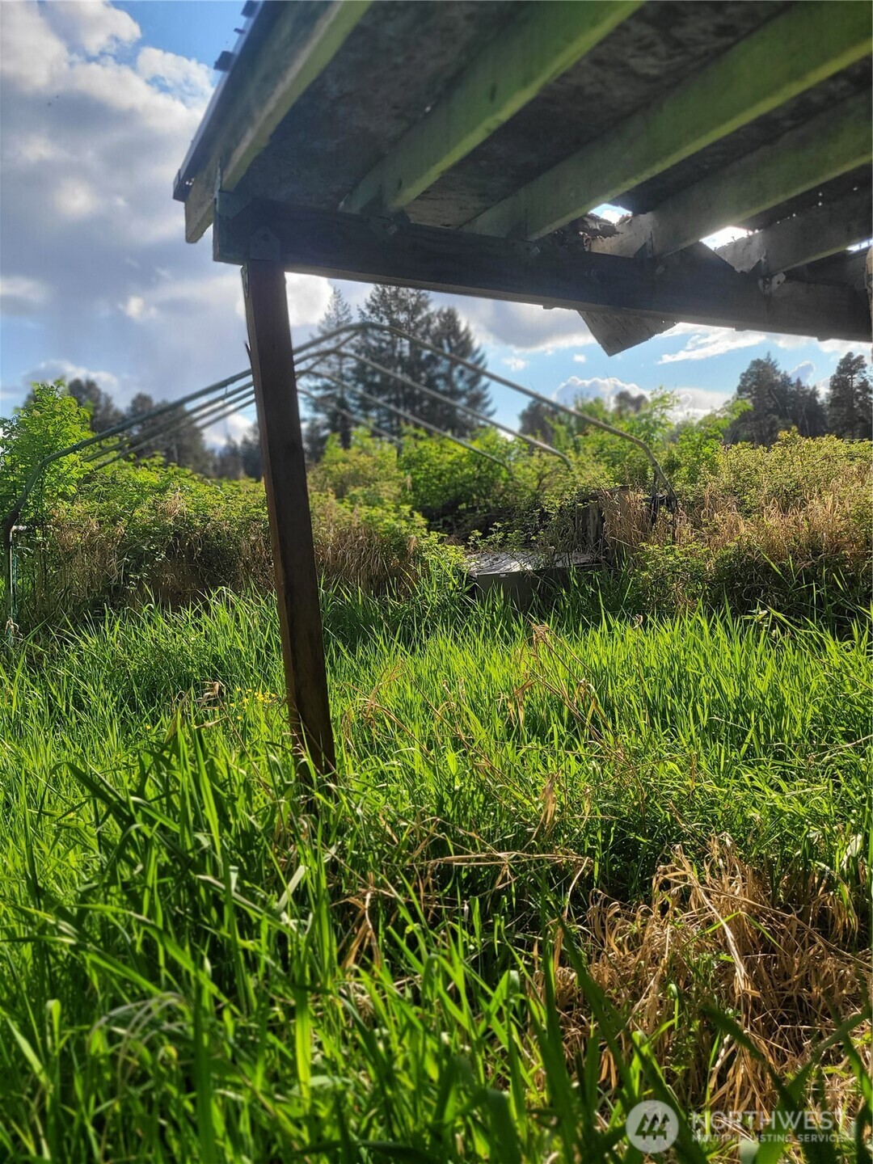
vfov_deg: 67.3
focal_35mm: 26
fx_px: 874
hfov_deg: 53.1
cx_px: 436
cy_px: 582
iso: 40
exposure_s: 1/1884
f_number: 1.8
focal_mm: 5.4
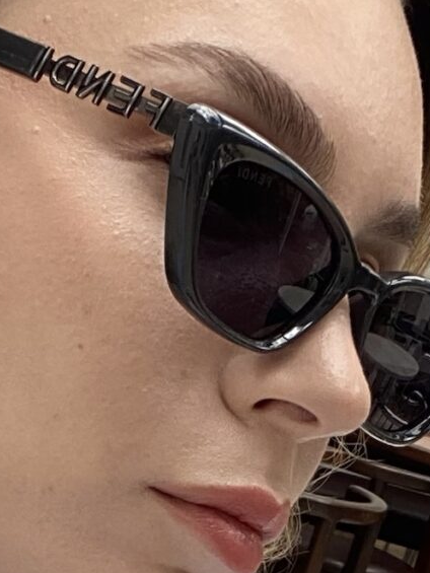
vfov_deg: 14.0
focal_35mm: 136
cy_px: 728
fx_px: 2252
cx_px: 250
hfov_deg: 10.9
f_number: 2.2
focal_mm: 2.71
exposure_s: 1/122
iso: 25
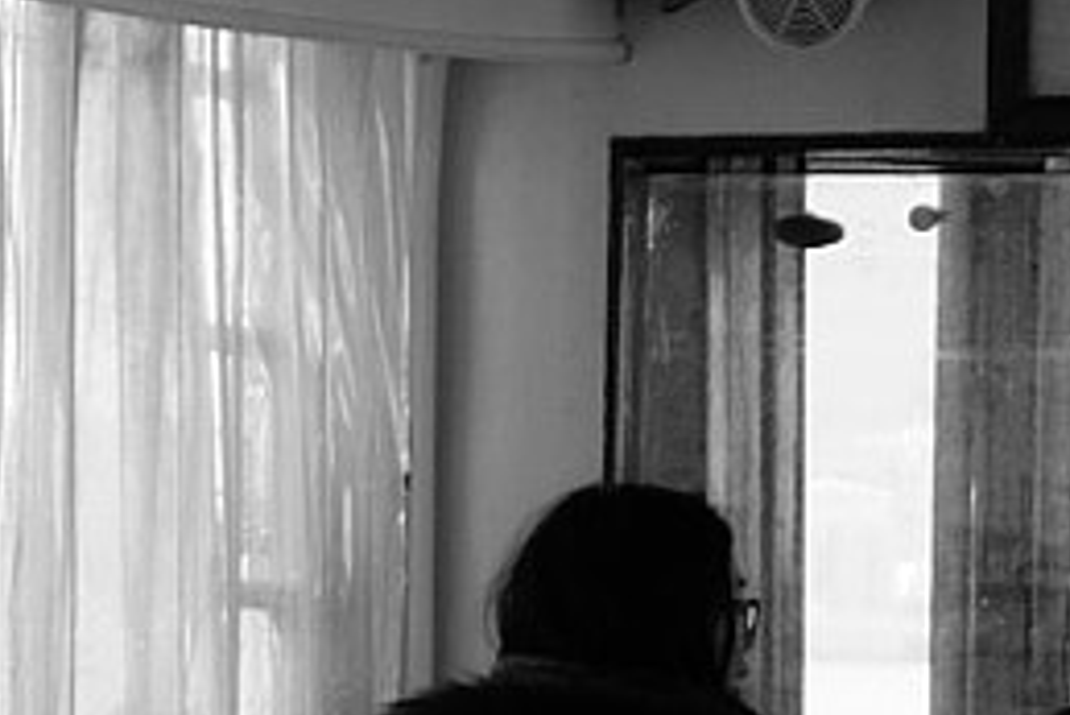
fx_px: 13768
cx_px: -1805
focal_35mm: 463
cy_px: 351
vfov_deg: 3.0
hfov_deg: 4.3
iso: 400
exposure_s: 1/60
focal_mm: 50
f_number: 5.6
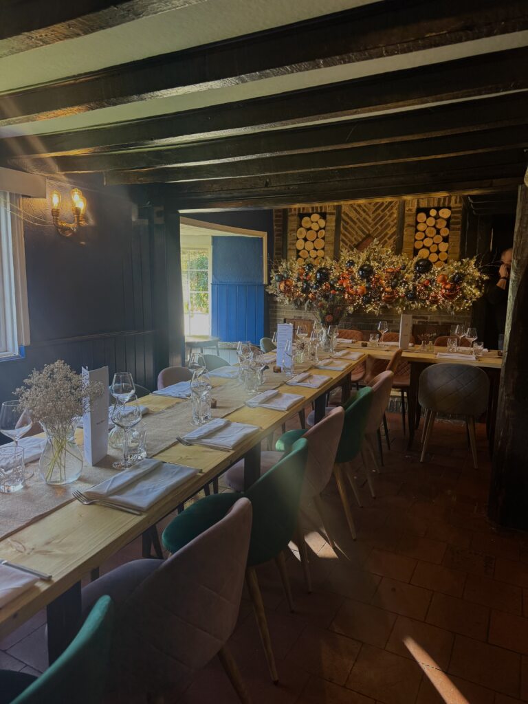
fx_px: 488
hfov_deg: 56.8
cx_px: 264
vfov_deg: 71.6
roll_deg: -2.1
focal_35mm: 24
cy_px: 352
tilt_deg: -8.1
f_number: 1.78
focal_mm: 6.76
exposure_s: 1/100
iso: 160
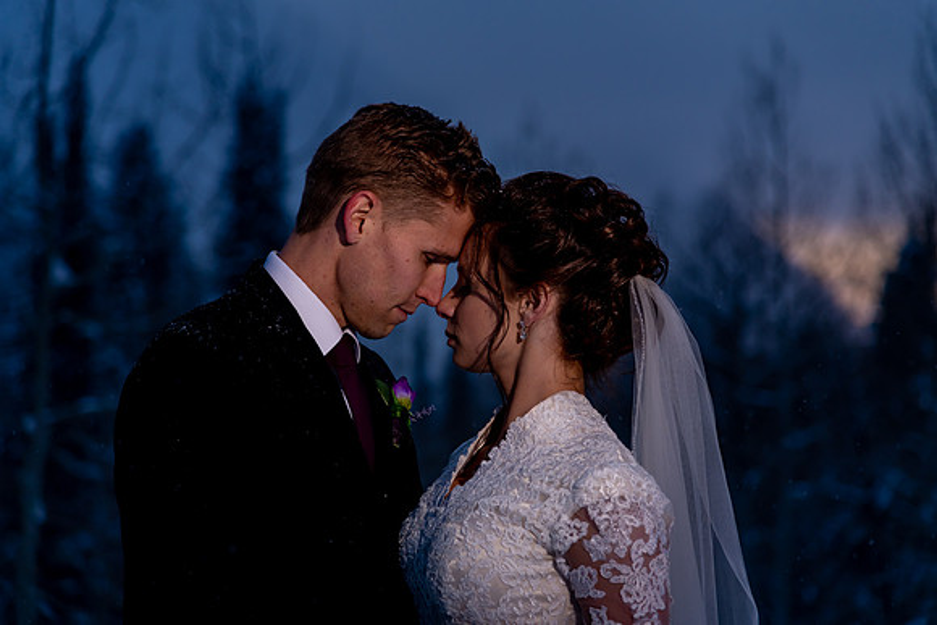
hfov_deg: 17.1
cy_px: 312
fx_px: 3124
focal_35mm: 120
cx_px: 468
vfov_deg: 11.4
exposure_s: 1/250
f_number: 4.5
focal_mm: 120
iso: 400
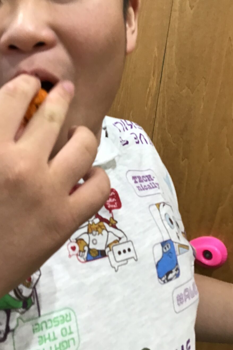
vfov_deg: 44.0
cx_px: 82
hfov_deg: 30.3
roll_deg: -5.7
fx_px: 427
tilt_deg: -5.9
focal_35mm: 44
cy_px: 122
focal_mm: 3.3
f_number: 2.4
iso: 80
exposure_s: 1/30
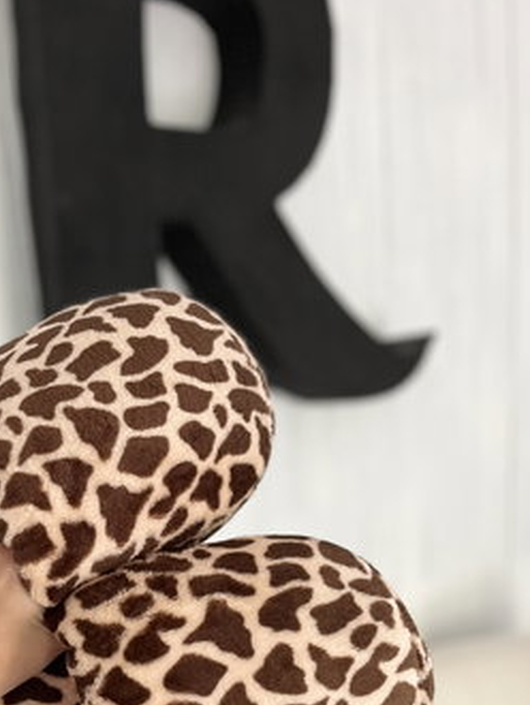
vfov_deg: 43.3
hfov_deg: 33.4
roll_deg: +9.4
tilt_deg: -15.5
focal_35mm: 42
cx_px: 109
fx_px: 856
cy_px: 529
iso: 320
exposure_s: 1/60
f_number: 1.6
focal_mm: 5.1
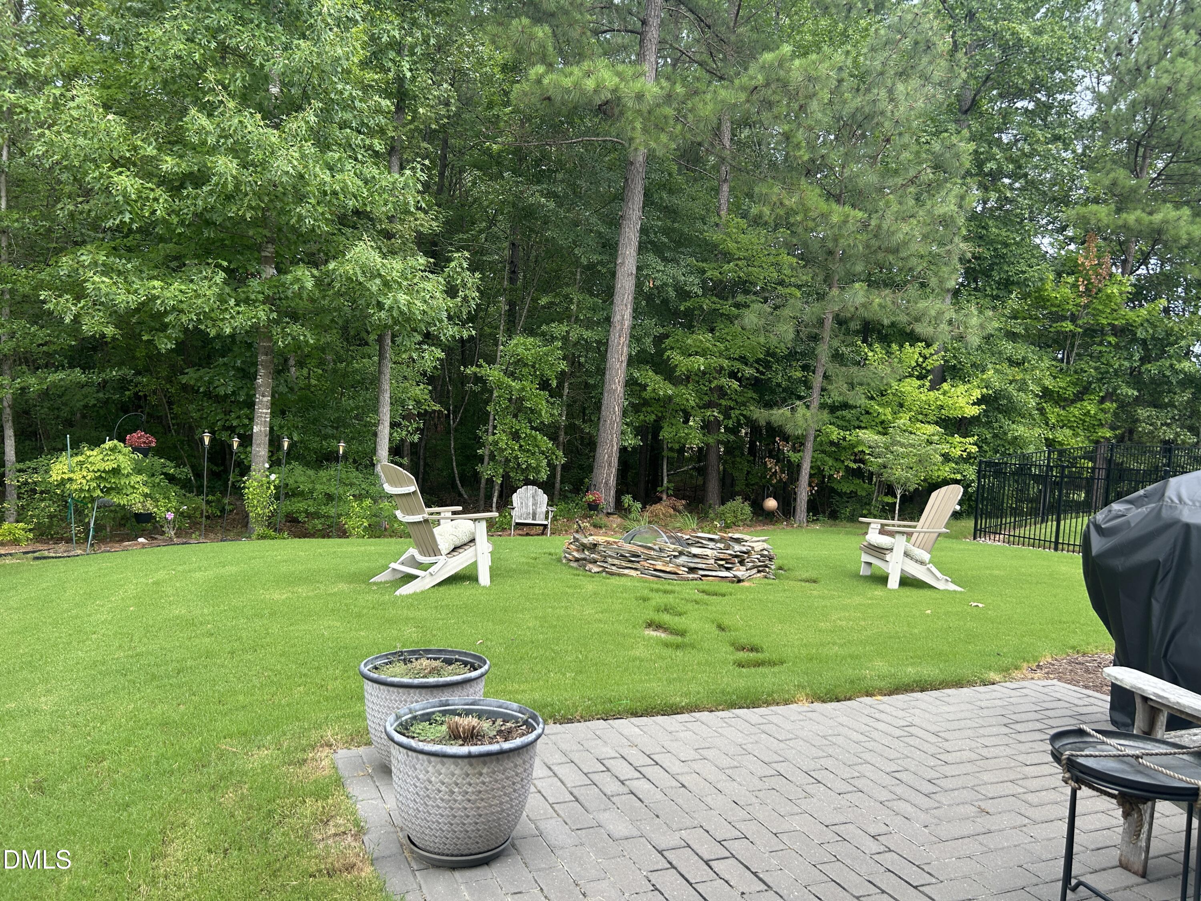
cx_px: 600
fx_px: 902
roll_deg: -4.3
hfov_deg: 67.3
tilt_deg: -0.9
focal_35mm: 26
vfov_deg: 53.1
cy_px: 450
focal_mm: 5.7
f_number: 1.5
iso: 50
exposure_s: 1/427
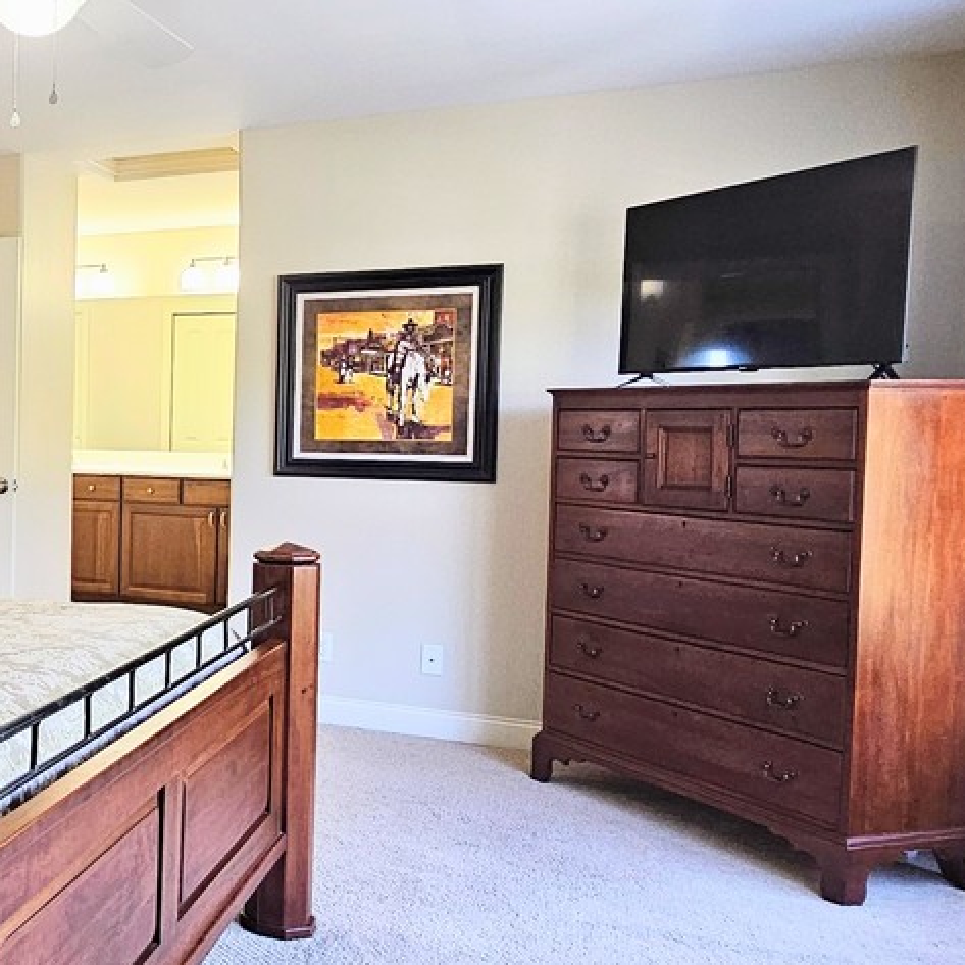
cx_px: -49
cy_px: 512
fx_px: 1104
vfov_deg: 47.2
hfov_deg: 40.0
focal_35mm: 35
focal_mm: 2.2
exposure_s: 1/60
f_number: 2.2
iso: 250
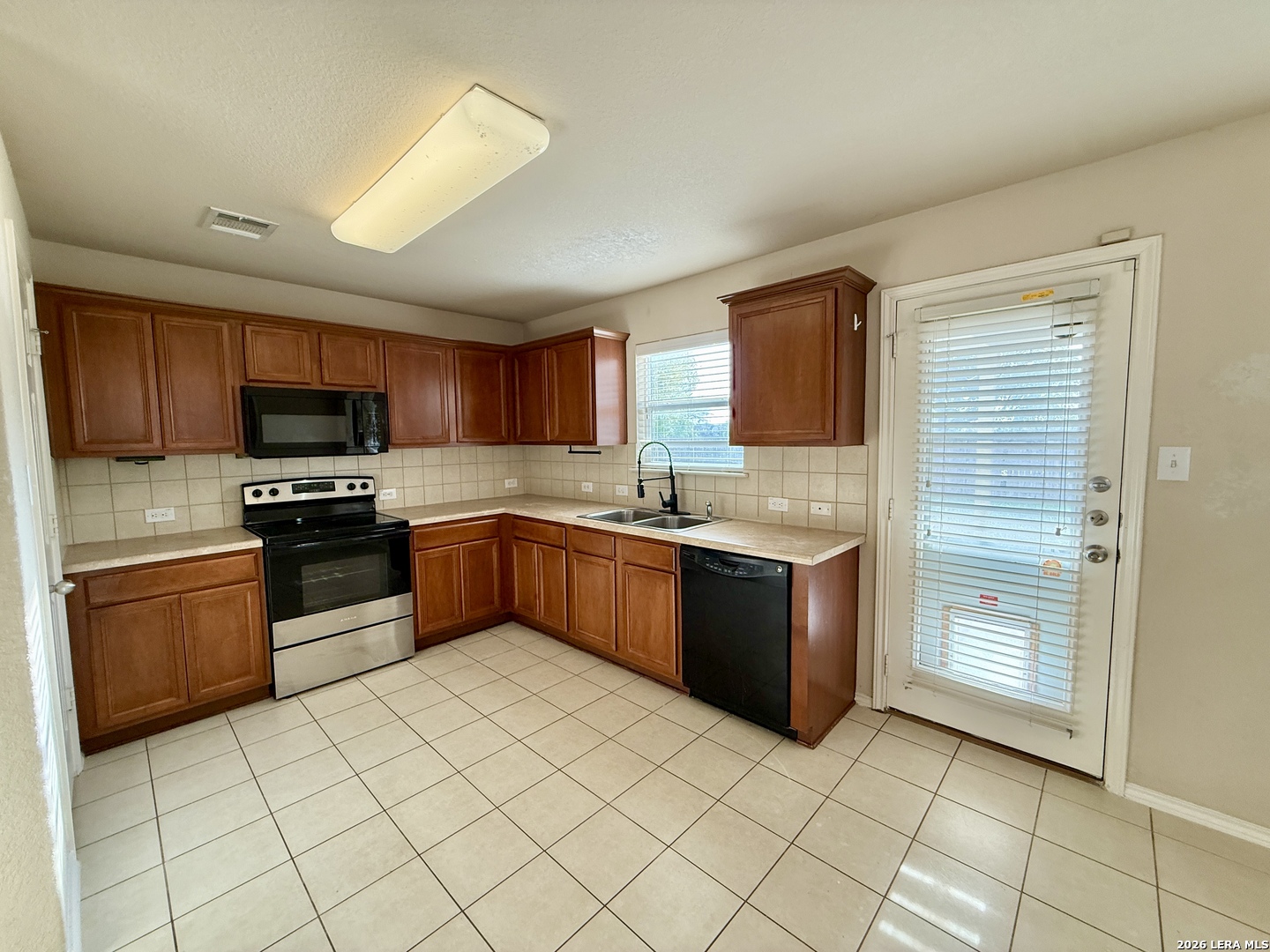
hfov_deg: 102.1
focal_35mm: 14
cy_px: 476
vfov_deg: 85.7
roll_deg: +0.7
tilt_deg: -3.7
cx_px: 635
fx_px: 514
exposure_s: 1/120
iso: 200
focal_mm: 2.22
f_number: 2.2
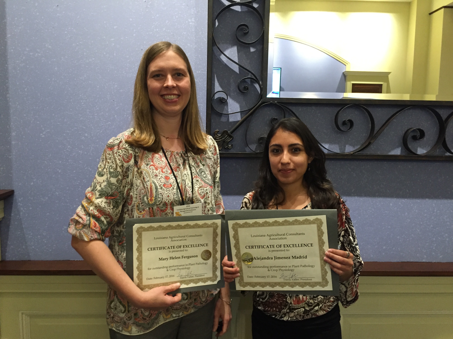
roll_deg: -0.7
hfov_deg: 61.7
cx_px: 226
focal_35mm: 29
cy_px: 170
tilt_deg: -5.5
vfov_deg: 48.2
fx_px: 380
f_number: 2.2
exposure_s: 1/20
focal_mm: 4.15
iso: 250
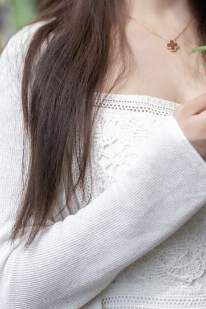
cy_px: -41
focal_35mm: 145
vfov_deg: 13.8
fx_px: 1244
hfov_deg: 9.3
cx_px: 245
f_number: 1.4
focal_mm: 50
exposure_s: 1/2500
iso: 100
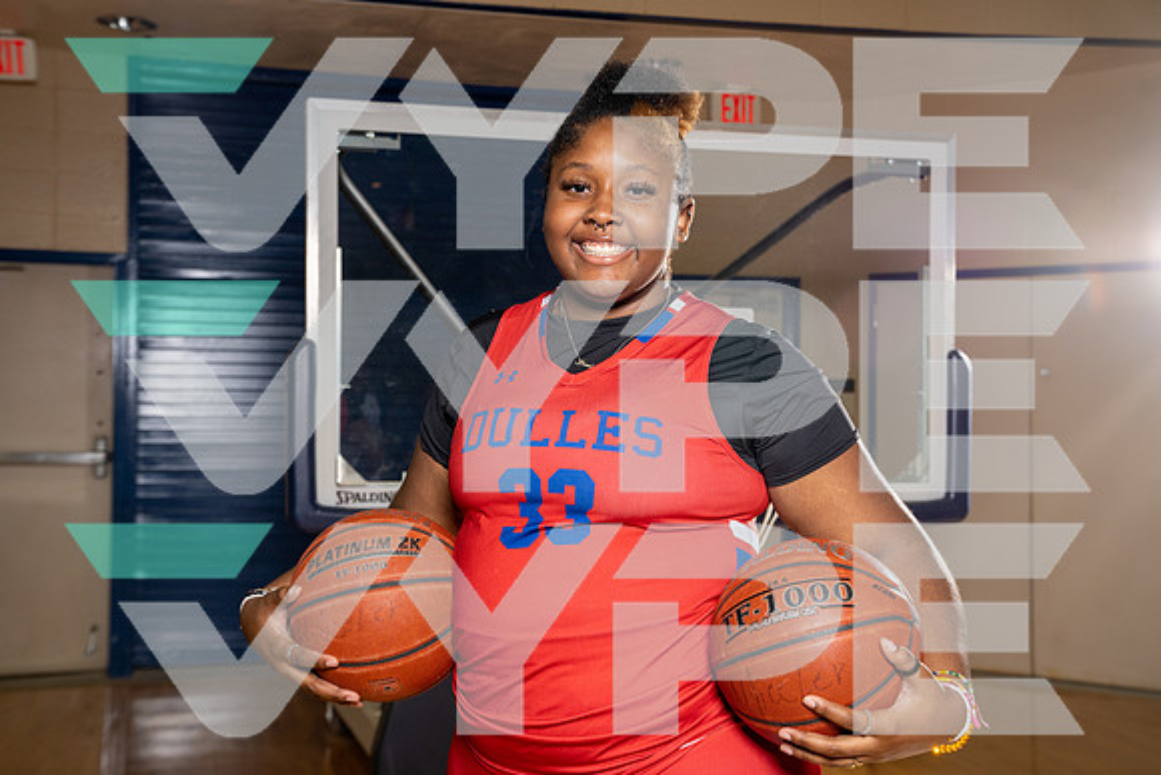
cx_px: 580
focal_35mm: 48
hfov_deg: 41.1
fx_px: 1548
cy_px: 388
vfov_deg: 28.1
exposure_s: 1/250
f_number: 5.6
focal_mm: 48
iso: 400
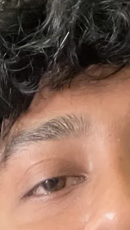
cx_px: 114
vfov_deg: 11.1
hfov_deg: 7.1
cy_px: 502
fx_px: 1041
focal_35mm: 170
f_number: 2.2
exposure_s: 1/32
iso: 400
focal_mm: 2.71
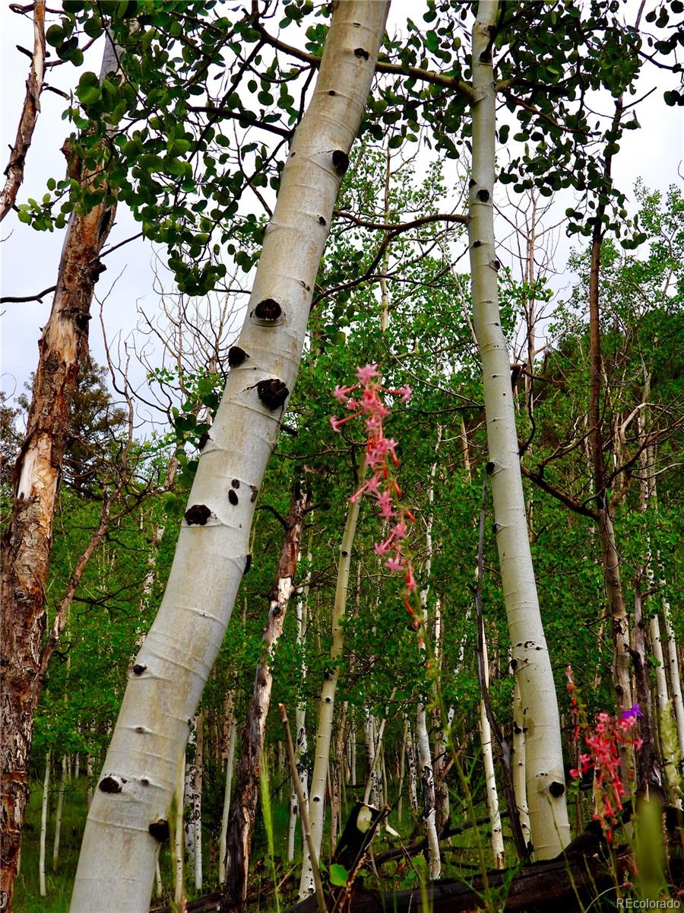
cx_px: 342
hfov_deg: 26.6
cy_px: 456
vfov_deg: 34.9
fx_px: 1449
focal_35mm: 55
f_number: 3.5
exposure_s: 1/800
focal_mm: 9.8
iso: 100
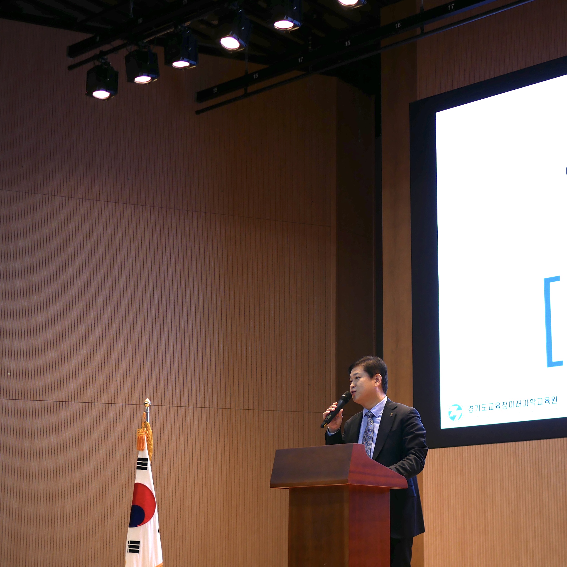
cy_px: 346
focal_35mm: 65
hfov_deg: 26.2
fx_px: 1205
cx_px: 420
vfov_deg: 26.4
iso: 200
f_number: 1.7
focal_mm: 20
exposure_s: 1/250
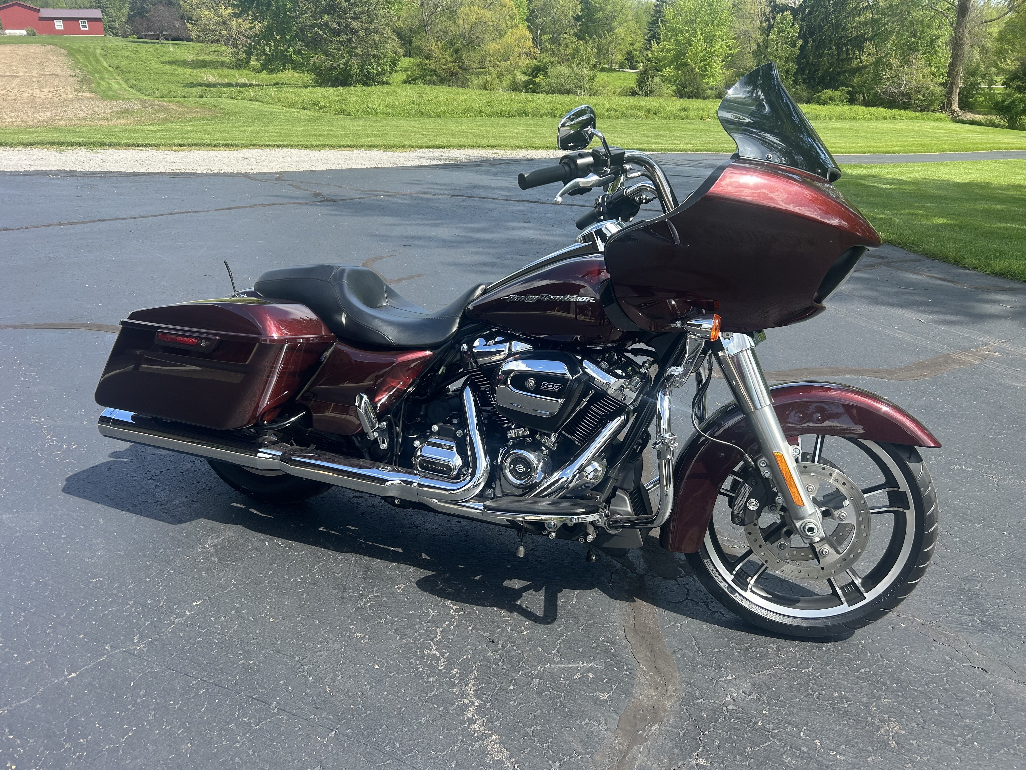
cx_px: 513
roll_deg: -0.3
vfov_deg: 53.1
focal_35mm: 26
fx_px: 771
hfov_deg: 67.3
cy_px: 385
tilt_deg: -23.1
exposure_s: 1/1295
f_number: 1.5
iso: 50
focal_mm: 5.7
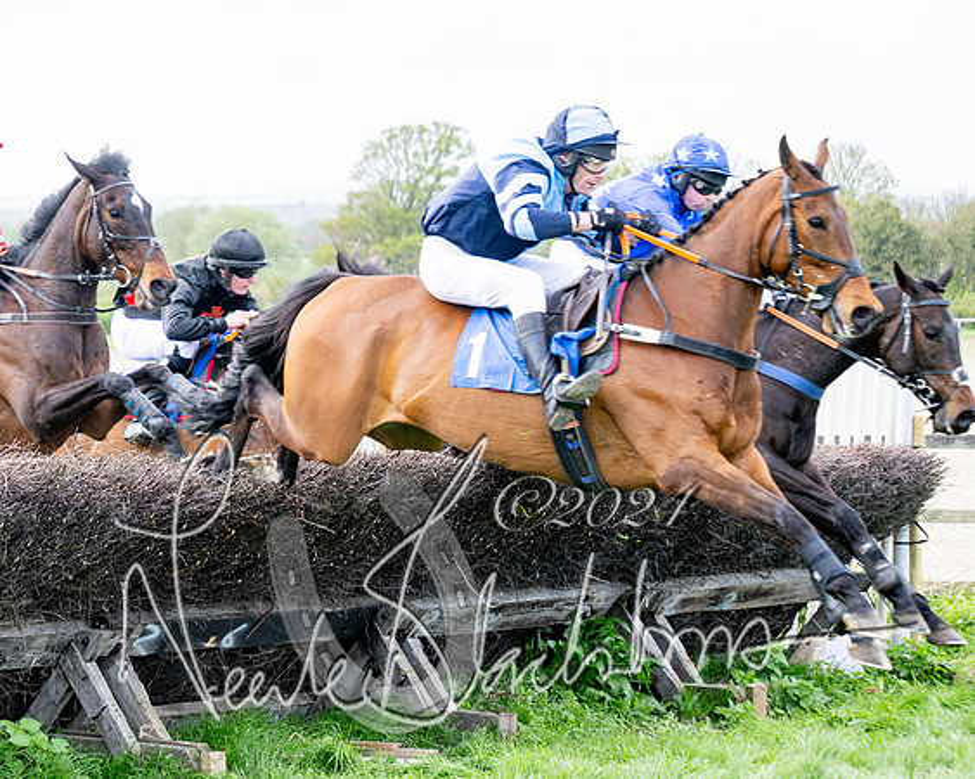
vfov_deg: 12.1
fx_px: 3667
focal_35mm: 127
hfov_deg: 14.9
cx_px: 34
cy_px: 340
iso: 400
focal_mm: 70
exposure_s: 1/1000
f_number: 4
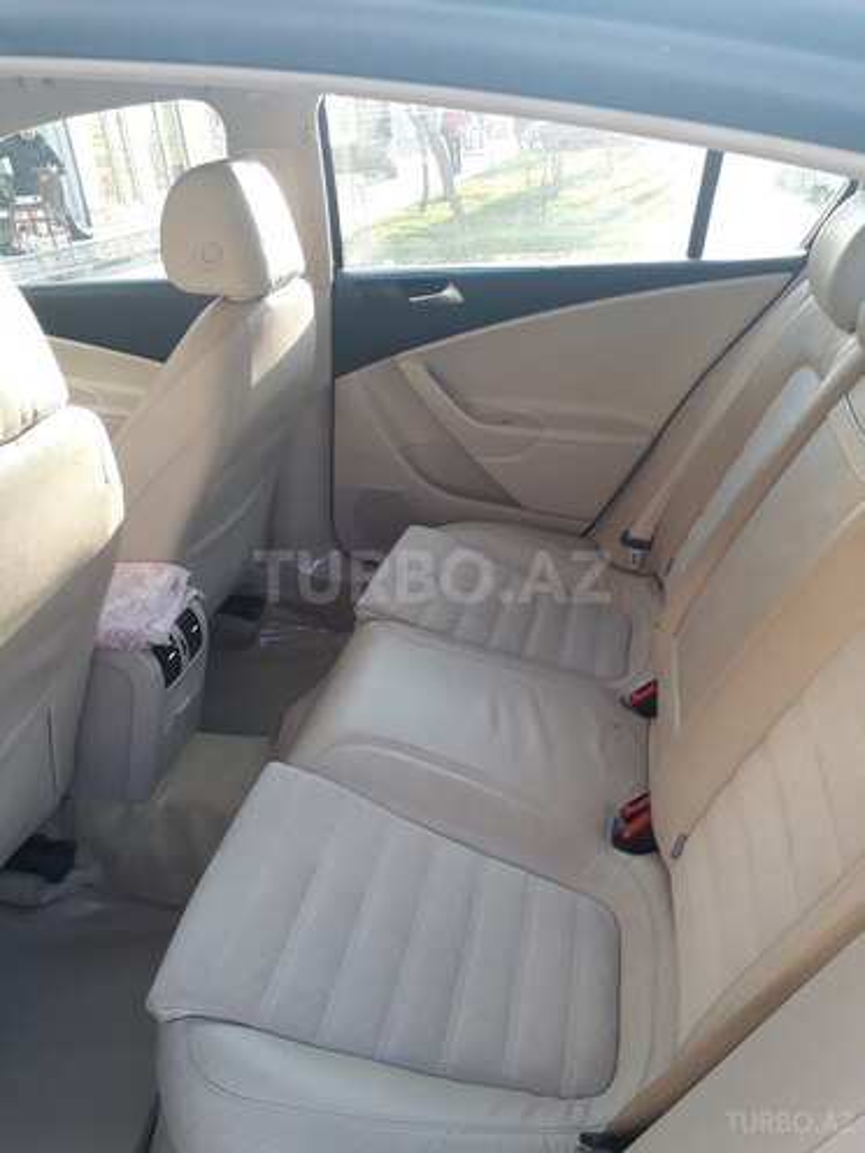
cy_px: 576
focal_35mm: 27
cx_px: 432
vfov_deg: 65.3
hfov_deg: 51.4
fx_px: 900
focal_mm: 3.6
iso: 40
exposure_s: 1/100
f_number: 1.9
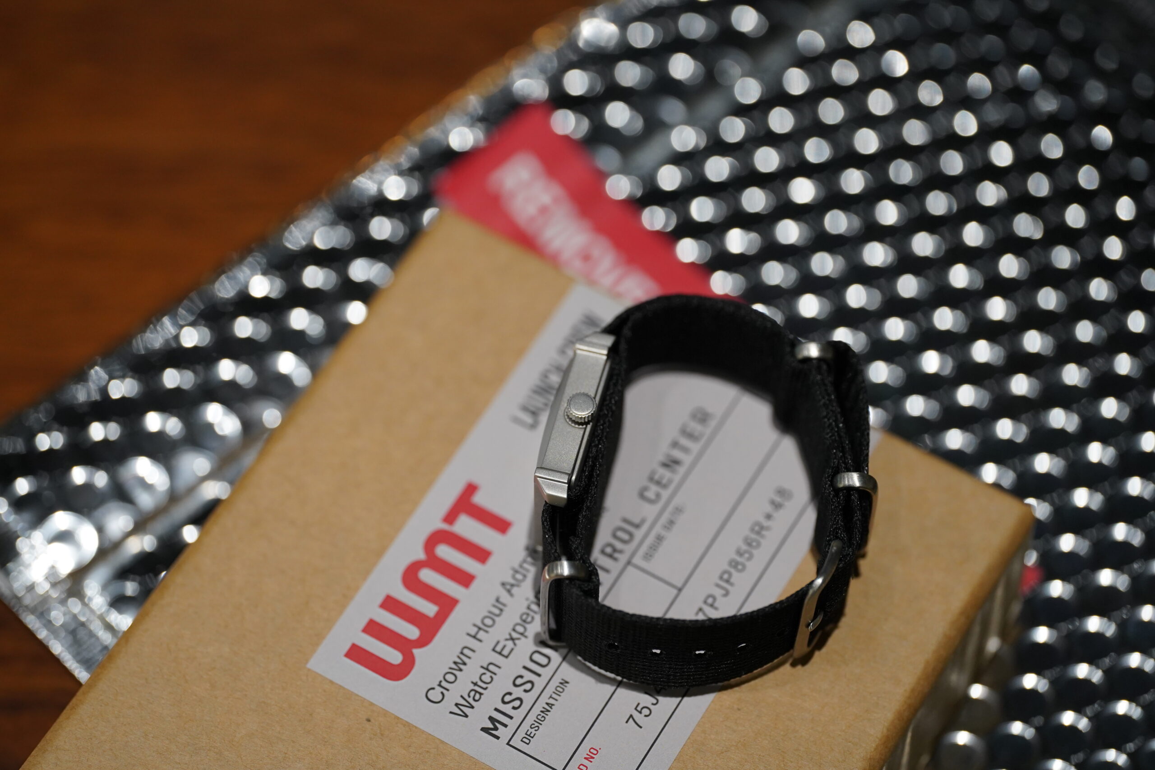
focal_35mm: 105
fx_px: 3369
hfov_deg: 19.5
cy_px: 385
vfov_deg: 13.0
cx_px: 578
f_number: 3.5
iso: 2000
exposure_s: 1/125
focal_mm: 105
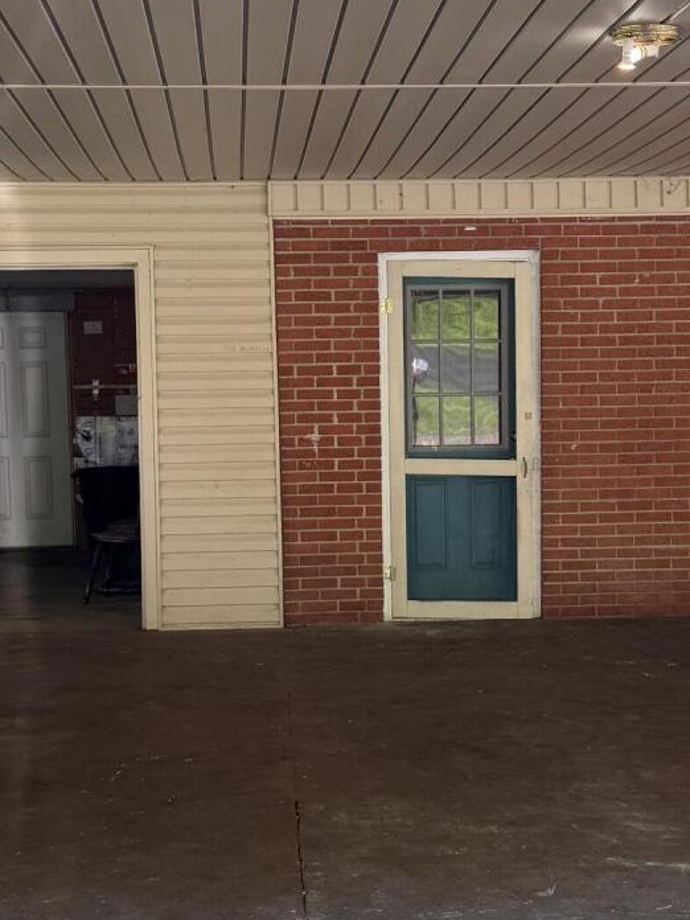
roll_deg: +0.3
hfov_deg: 21.3
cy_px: 568
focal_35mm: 69
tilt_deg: -4.5
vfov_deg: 28.1
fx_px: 1834
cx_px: 377
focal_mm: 6.76
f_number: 1.78
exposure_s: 1/200
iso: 64
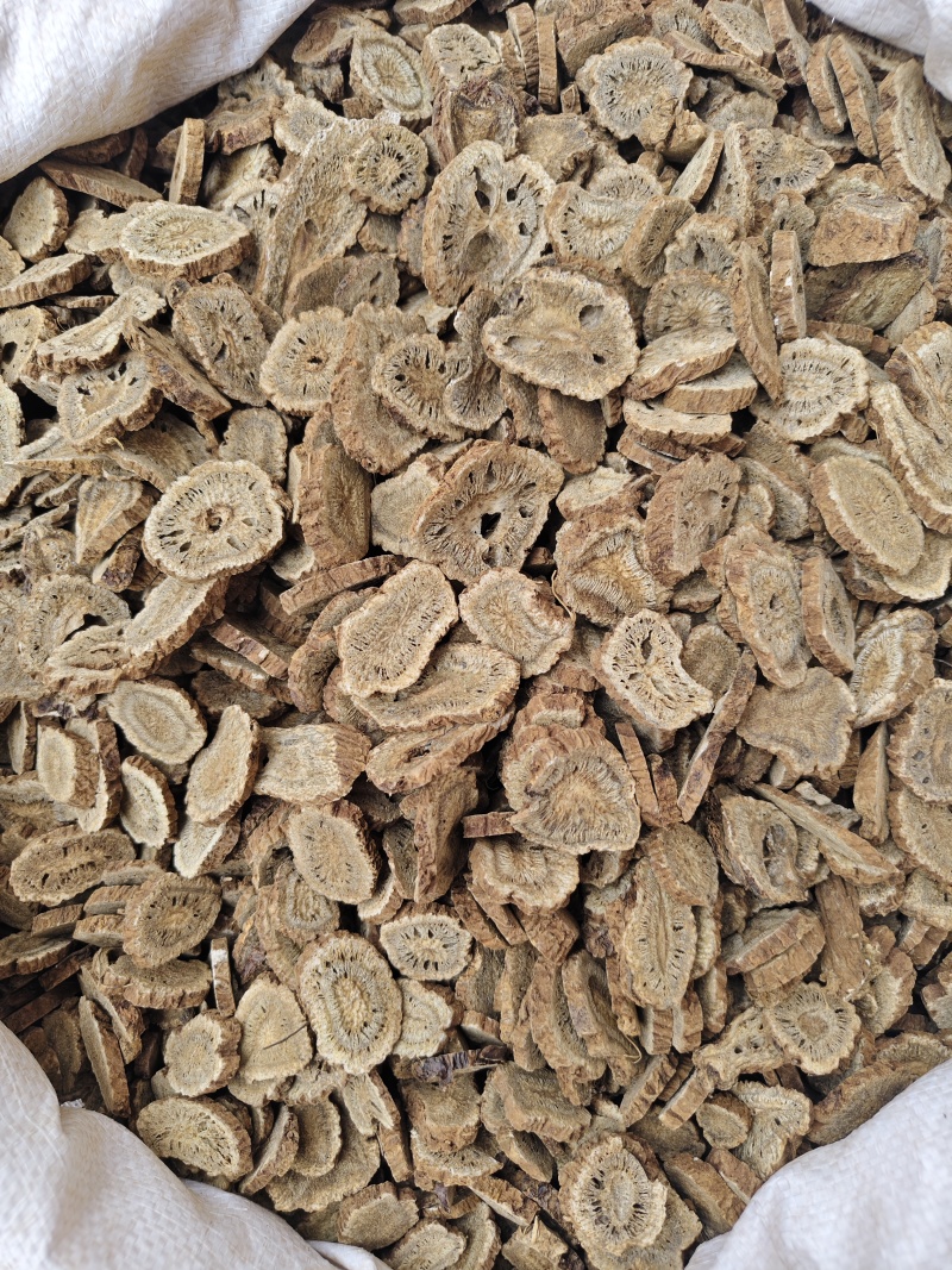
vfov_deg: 73.9
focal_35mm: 23
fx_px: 844
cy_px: 635
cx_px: 476
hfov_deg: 58.9
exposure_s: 1/100
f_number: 1.88
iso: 83
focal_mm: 5.56
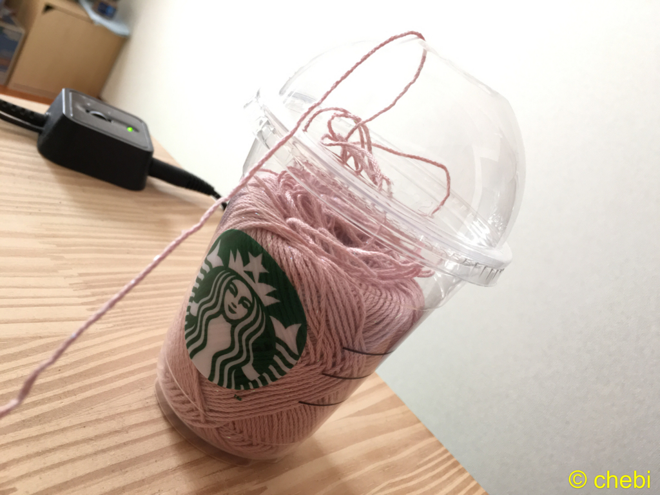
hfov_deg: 61.7
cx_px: 330
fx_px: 553
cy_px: 248
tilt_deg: -19.4
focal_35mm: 29
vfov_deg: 48.2
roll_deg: -34.6
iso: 100
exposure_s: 1/30
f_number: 2.2
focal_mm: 4.15
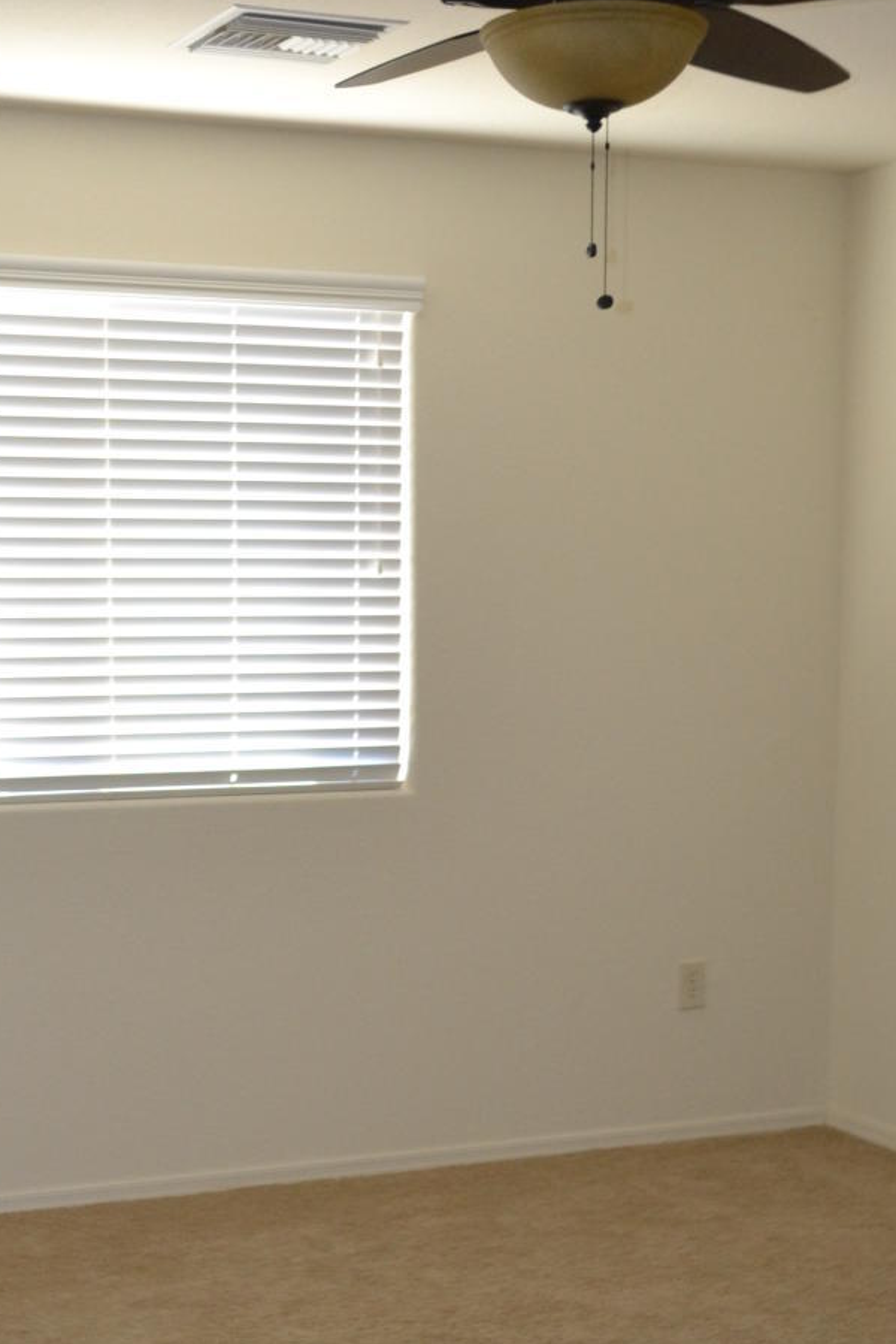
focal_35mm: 60
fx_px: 2240
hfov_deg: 22.4
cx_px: 244
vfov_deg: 33.3
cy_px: 800
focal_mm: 18
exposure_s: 1/60
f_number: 3.5
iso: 800
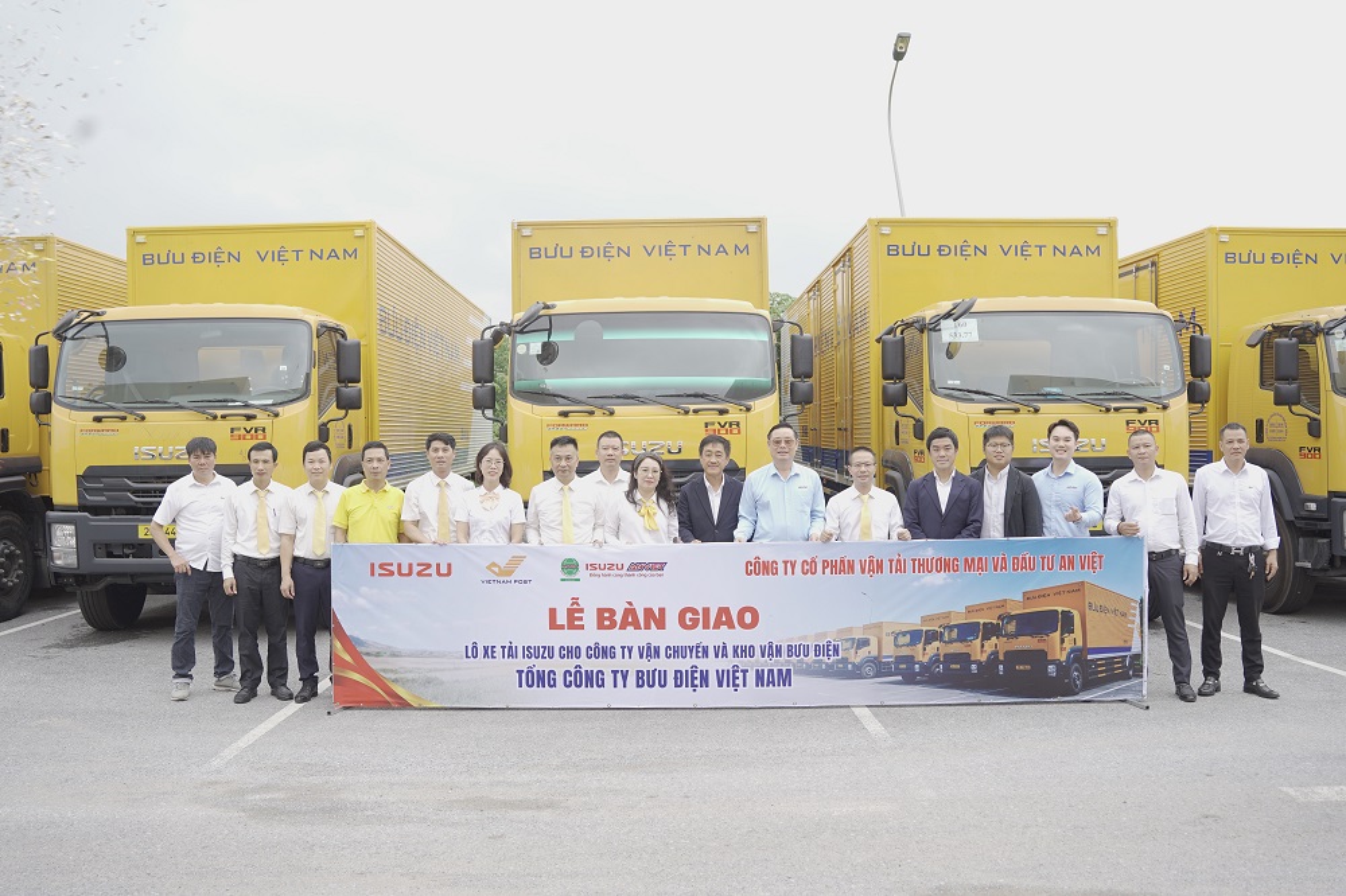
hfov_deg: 60.5
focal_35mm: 31
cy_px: 448
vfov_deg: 42.4
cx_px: 673
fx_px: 1155
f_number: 4.5
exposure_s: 1/125
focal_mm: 30.9
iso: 160
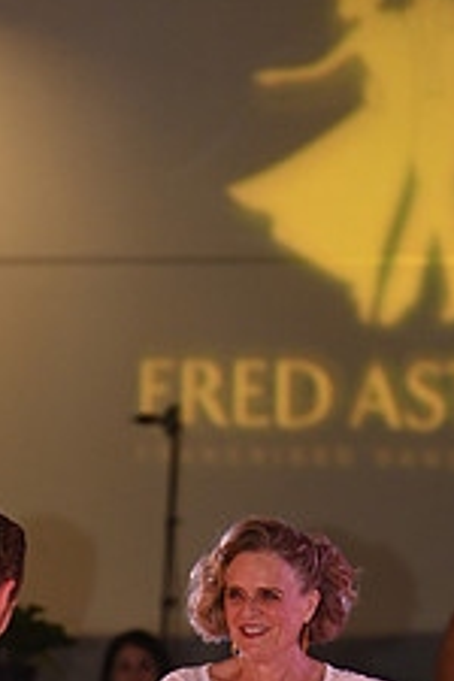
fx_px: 9741
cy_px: 857
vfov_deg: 4.0
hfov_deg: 2.7
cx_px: 71
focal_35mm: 515
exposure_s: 1/200
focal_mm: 200
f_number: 5
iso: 2000
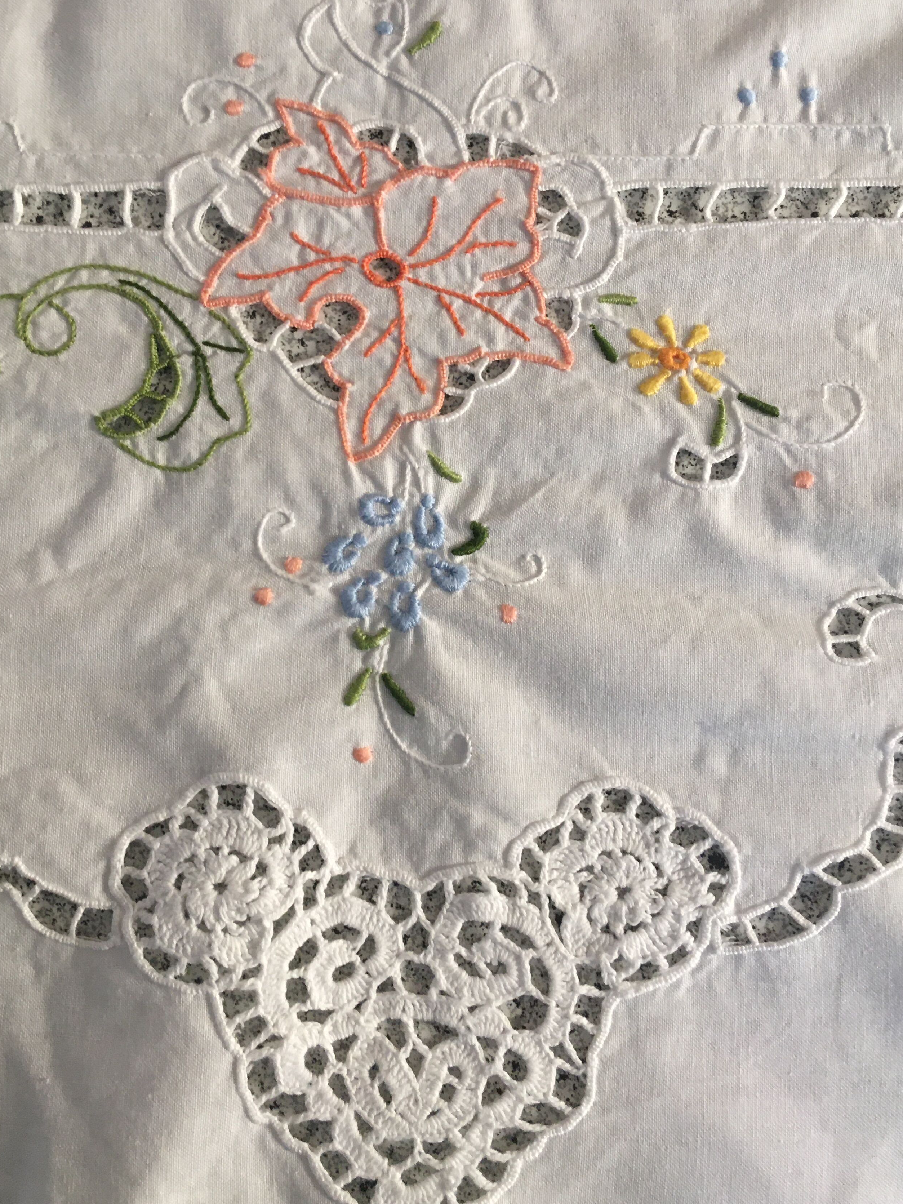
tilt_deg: -86.0
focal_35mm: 35
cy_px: 541
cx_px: 433
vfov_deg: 52.5
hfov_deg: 40.7
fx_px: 1217
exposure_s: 1/33
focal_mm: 4.15
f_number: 2.2
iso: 100
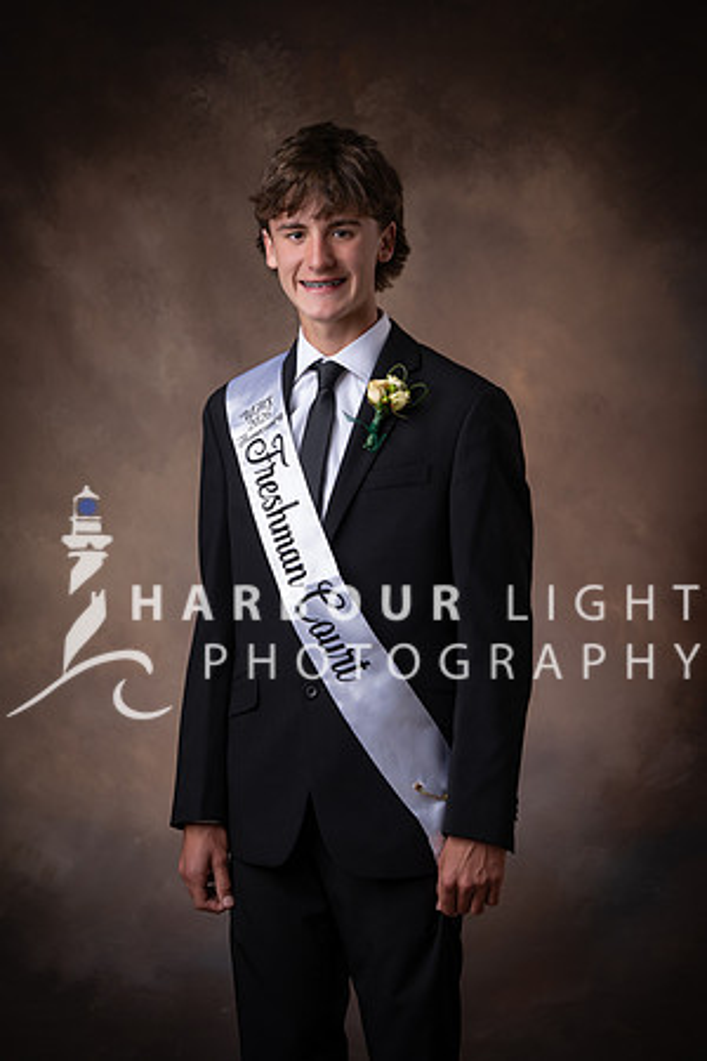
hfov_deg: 14.4
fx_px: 2798
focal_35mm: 95
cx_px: 354
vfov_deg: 21.5
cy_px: 530
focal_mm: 95
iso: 100
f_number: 8
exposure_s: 1/125
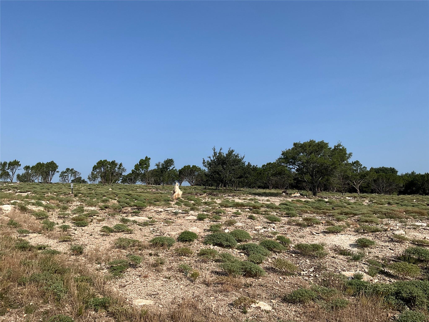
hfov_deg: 61.7
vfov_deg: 48.2
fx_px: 359
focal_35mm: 29
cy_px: 161
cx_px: 214
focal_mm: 3
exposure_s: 1/2667
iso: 25
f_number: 1.8
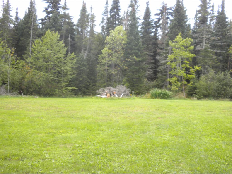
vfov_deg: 38.7
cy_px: 87
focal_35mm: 37
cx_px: 116
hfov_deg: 50.1
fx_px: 248
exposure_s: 1/117
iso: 90
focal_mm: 6.6
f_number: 3.5
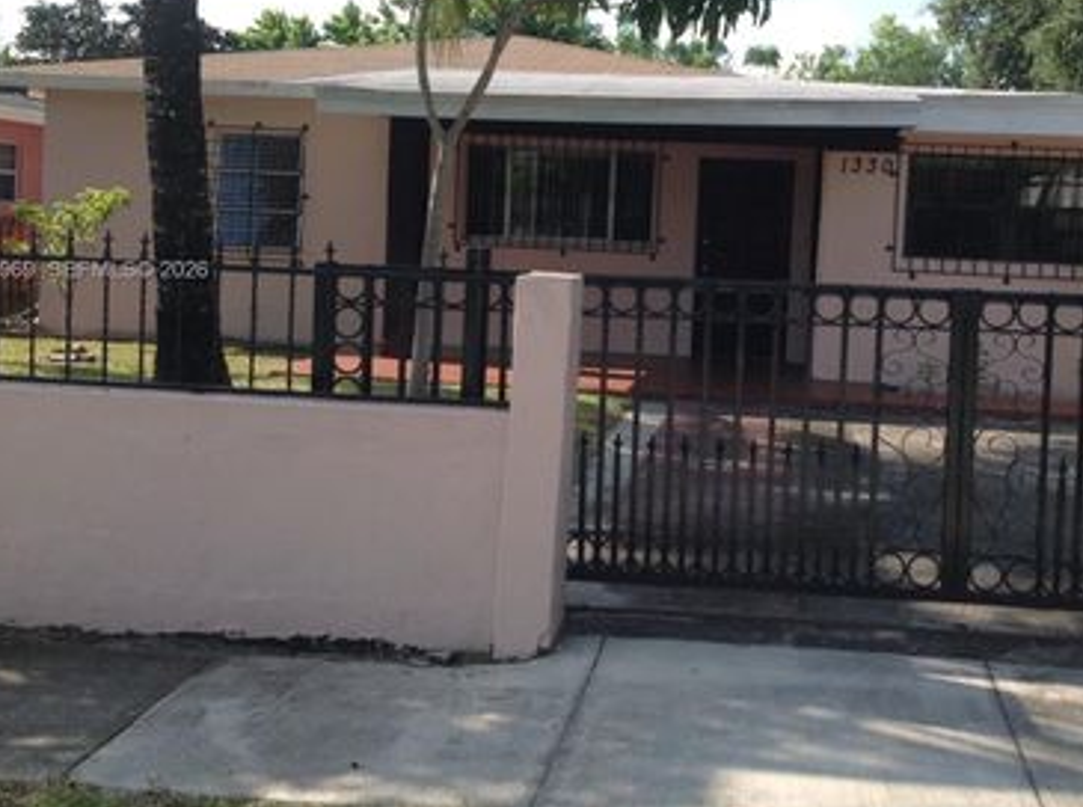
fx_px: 1498
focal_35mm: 48
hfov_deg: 39.5
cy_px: 271
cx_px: 662
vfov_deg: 29.9
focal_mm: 4.28
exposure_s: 1/889
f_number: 2.4
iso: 50
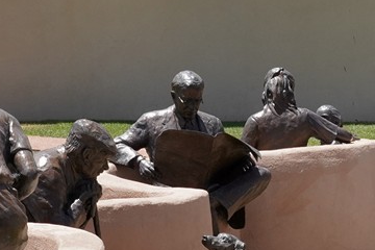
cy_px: 50
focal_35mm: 189
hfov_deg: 10.9
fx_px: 1969
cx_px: 258
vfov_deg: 7.3
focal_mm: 34
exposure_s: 1/320
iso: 640
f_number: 16
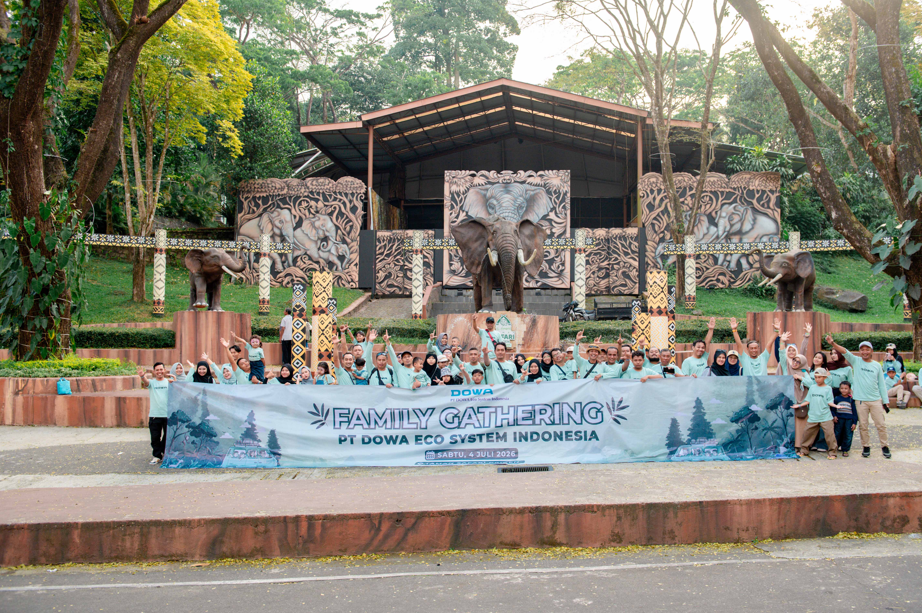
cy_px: 304
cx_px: 484
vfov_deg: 38.8
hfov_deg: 55.8
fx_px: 870
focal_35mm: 34
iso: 400
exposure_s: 1/160
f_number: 4
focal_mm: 32
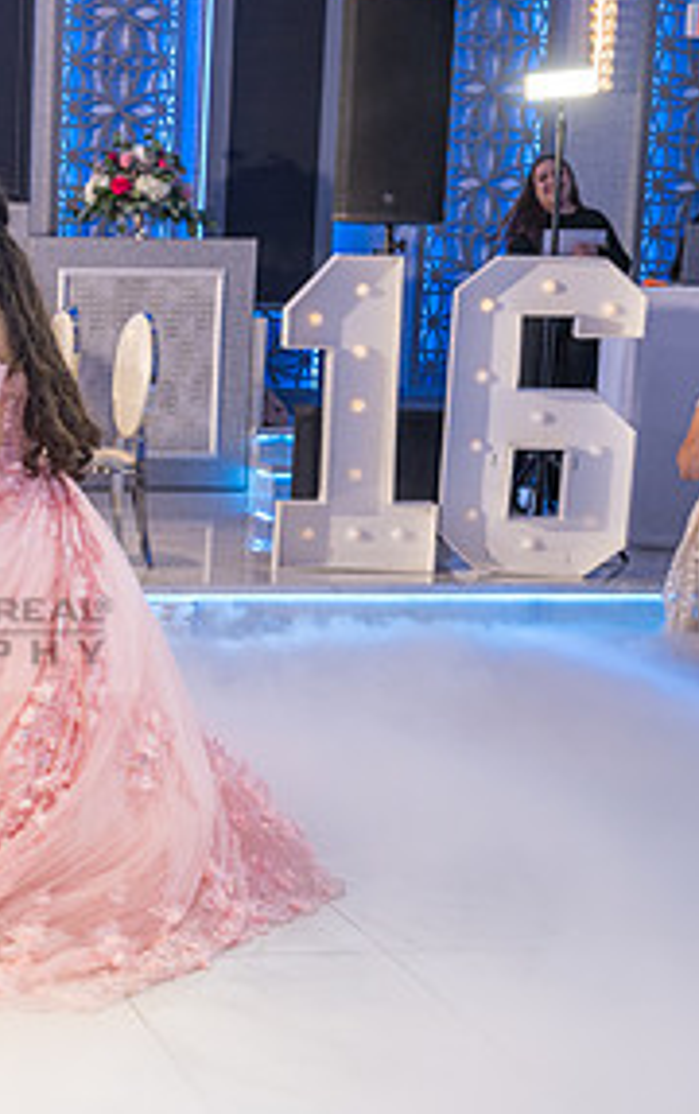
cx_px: -190
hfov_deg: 17.1
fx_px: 2189
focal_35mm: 72
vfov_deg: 28.6
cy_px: 600
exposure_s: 1/160
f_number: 4.5
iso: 640
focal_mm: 35
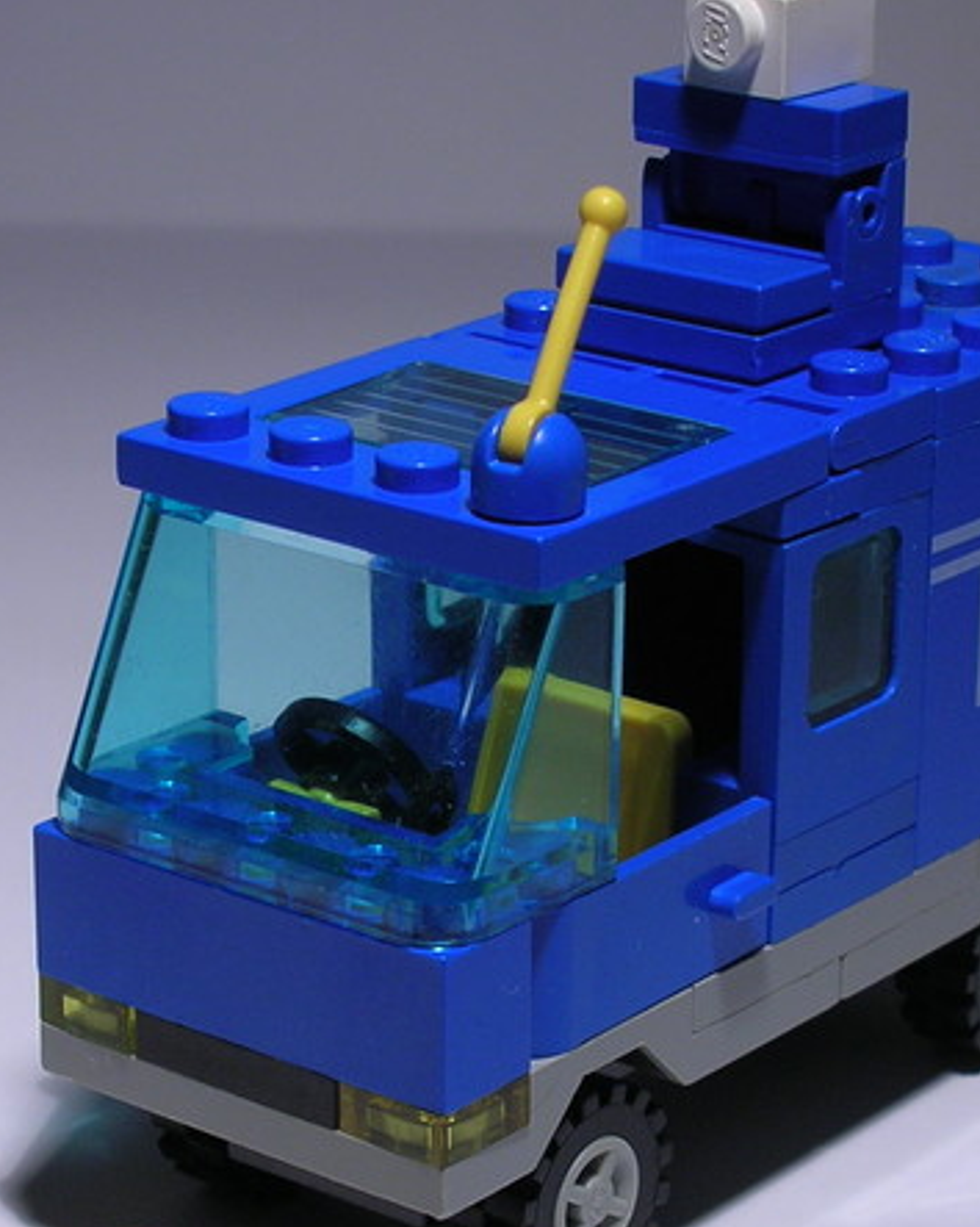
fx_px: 4172
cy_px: 907
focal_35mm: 115
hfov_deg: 13.4
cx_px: 565
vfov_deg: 16.6
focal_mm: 9.7
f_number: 3.5
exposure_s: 1/35.8
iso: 50
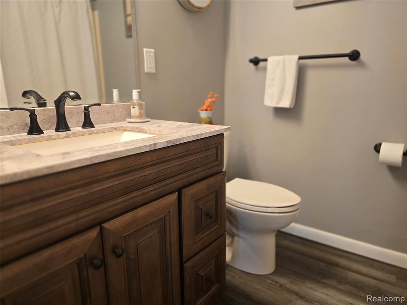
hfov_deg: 73.9
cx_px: 204
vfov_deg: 58.9
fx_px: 270
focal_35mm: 23
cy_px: 152
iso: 400
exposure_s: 1/120
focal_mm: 6.3
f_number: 1.7
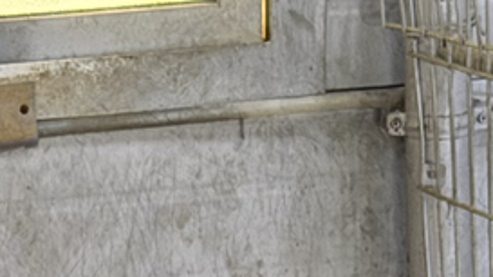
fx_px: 3605
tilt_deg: -21.9
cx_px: 9
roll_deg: +3.2
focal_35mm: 276
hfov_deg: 7.8
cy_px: 865
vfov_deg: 4.2
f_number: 1.78
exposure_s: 1/40
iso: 400
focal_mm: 6.76
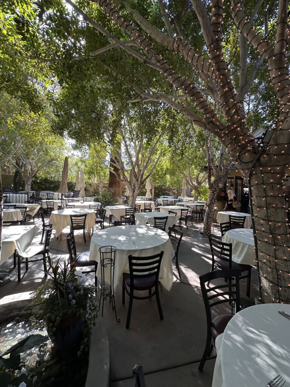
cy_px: 194
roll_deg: -2.0
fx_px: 156
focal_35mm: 14
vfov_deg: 102.1
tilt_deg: -0.5
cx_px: 145
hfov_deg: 85.7
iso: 40
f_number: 2.2
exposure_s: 1/167
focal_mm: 2.22
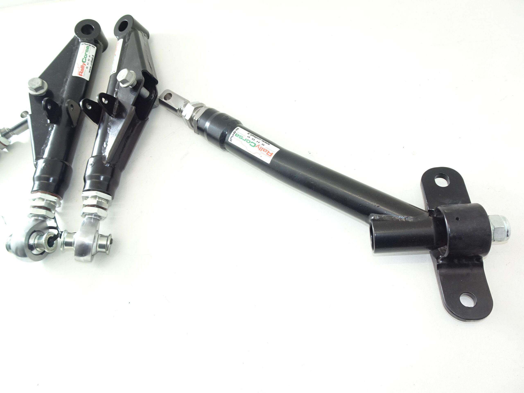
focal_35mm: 24
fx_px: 363
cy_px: 196
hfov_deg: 71.6
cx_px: 262
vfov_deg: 56.8
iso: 80
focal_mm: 4.1
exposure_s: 1/80
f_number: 3.5
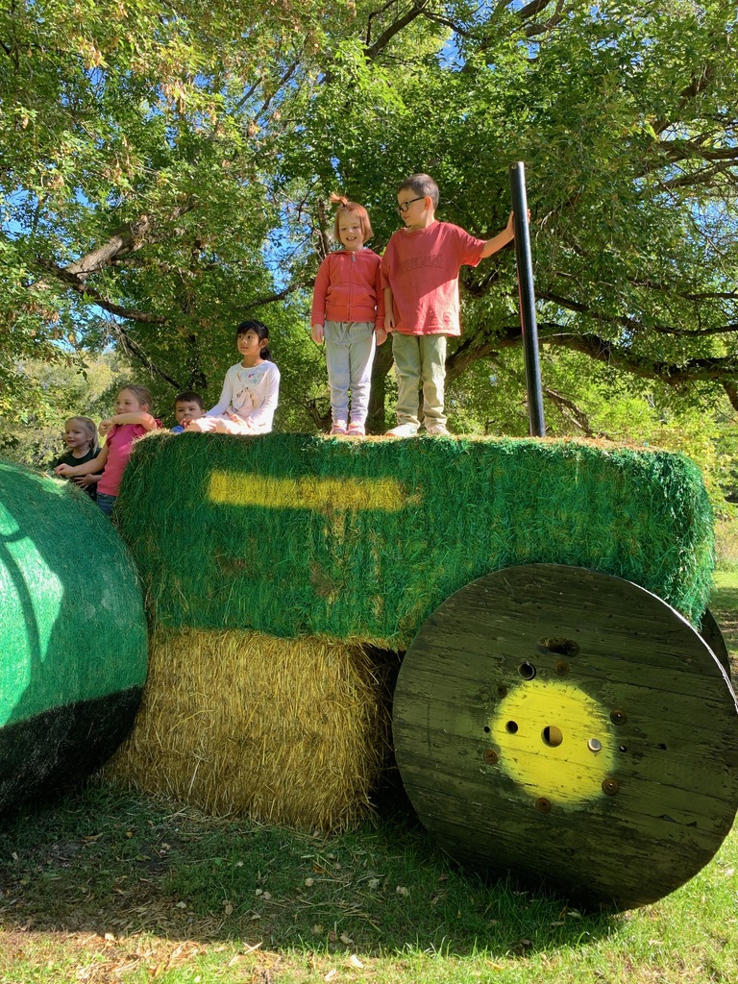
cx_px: 369
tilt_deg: +1.1
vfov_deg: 67.3
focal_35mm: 26
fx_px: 739
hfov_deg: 53.1
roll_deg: -1.3
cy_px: 492
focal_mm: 4.25
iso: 25
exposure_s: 1/127
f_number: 1.8
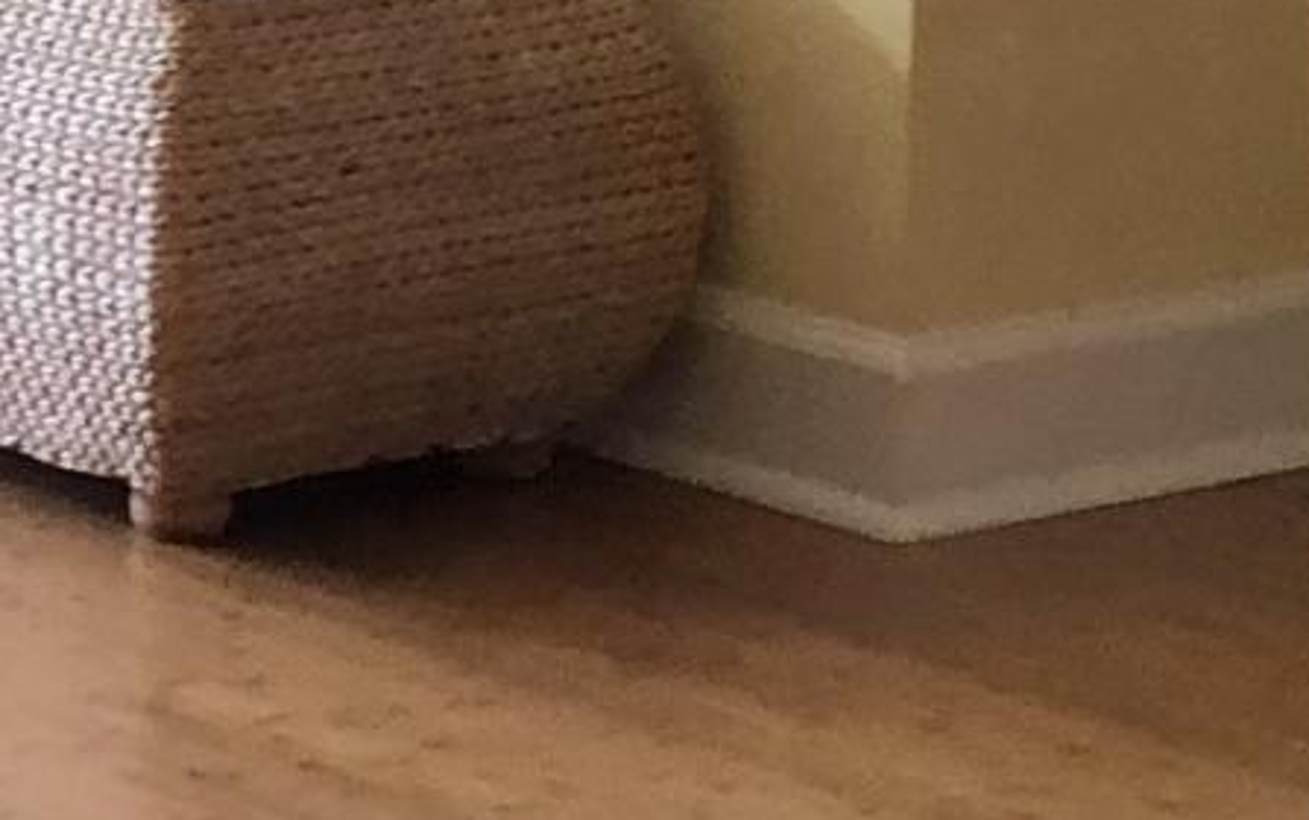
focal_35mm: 199
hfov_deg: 10.1
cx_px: -861
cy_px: 18
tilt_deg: -8.9
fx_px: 7104
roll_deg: +1.5
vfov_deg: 6.6
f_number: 1.8
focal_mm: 3.99
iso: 40
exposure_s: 1/20
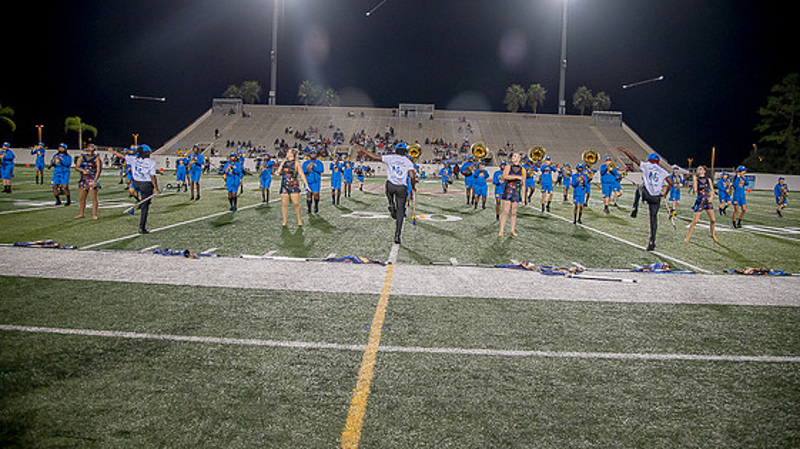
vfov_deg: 44.3
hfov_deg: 71.9
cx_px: 404
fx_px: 551
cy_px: 214
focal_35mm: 26
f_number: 4
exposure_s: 1/200
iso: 2000
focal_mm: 24
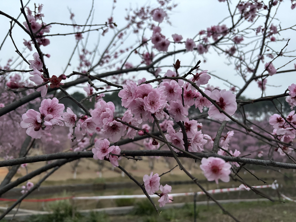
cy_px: 111
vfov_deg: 53.1
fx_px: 222
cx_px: 148
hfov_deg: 67.3
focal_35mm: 26
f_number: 1.6
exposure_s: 1/59
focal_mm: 5.96
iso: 500
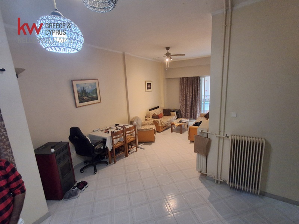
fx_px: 138
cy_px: 112
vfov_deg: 78.1
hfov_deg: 94.5
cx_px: 150
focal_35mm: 16
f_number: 2.2
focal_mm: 1.64
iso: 400
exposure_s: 1/50
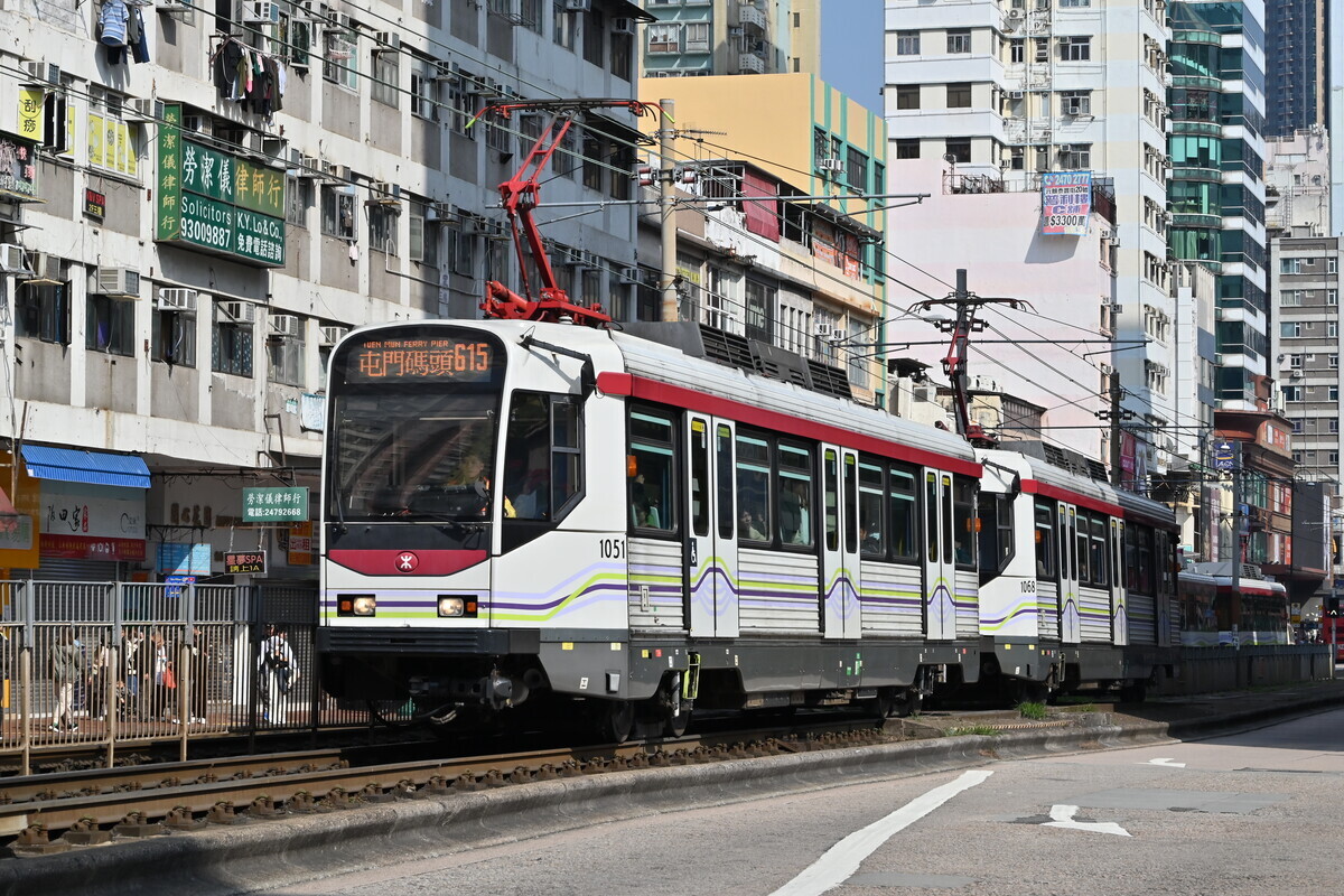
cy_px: 448
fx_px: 3658
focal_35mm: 98
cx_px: 672
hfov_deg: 20.8
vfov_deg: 14.0
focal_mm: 98
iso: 400
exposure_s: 1/500
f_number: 18
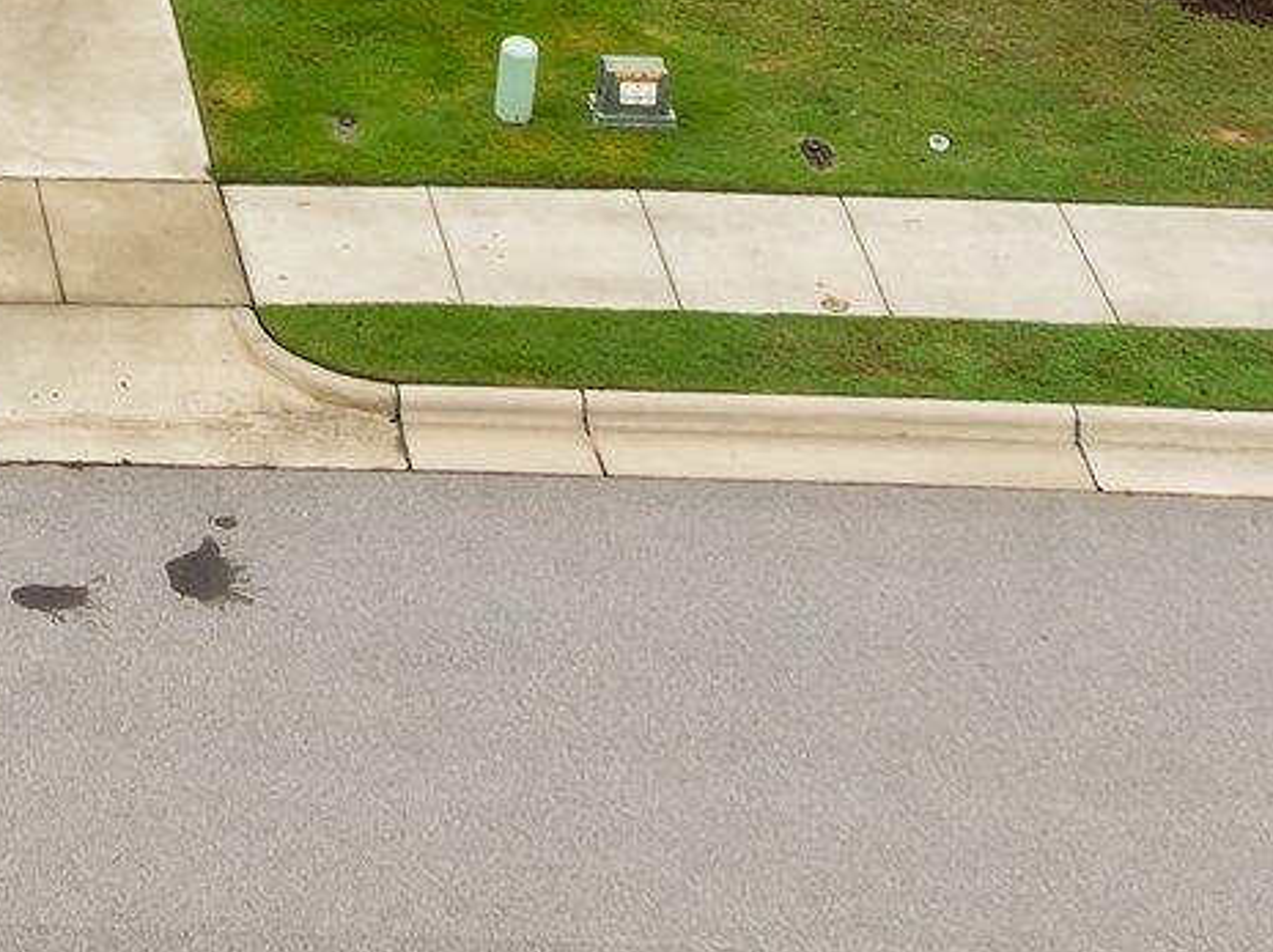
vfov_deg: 12.1
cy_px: -1069
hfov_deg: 16.8
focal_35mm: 106
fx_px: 3894
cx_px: -656
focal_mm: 12.29
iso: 100
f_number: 5.6
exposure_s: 1/25
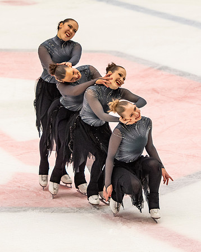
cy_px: 114
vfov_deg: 6.3
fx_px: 2286
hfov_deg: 5.0
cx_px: 95
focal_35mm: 306
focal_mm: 122
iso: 900
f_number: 4
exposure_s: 1/500
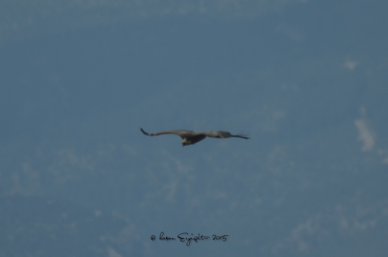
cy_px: 128
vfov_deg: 1.8
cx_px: 194
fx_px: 8066
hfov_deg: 2.8
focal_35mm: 750
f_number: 6.3
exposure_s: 1/1000
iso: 100
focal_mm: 500
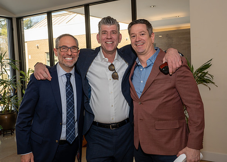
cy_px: 77
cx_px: 109
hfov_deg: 49.0
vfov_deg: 36.0
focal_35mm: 39
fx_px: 249
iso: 640
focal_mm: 35
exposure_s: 1/250
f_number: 7.1
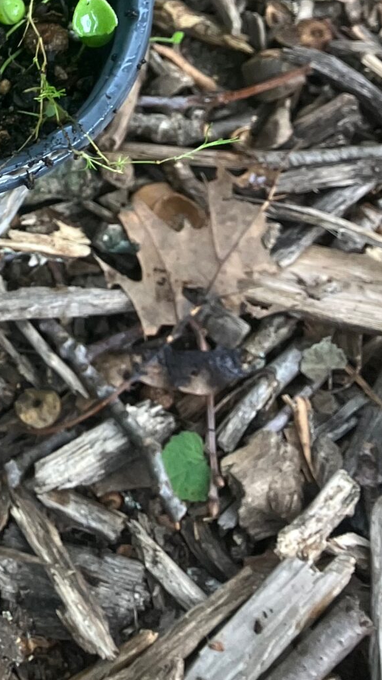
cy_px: -40
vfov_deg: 26.1
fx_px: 1369
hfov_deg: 14.4
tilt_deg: -61.6
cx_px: -250
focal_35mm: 76
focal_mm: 3.99
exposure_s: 1/121
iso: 64
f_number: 1.8
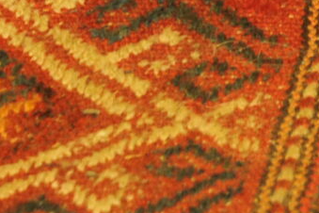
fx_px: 8019
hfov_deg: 2.3
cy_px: -580
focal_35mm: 905
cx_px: 692
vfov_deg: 1.5
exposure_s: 1/30
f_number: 10
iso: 2800
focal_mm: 120
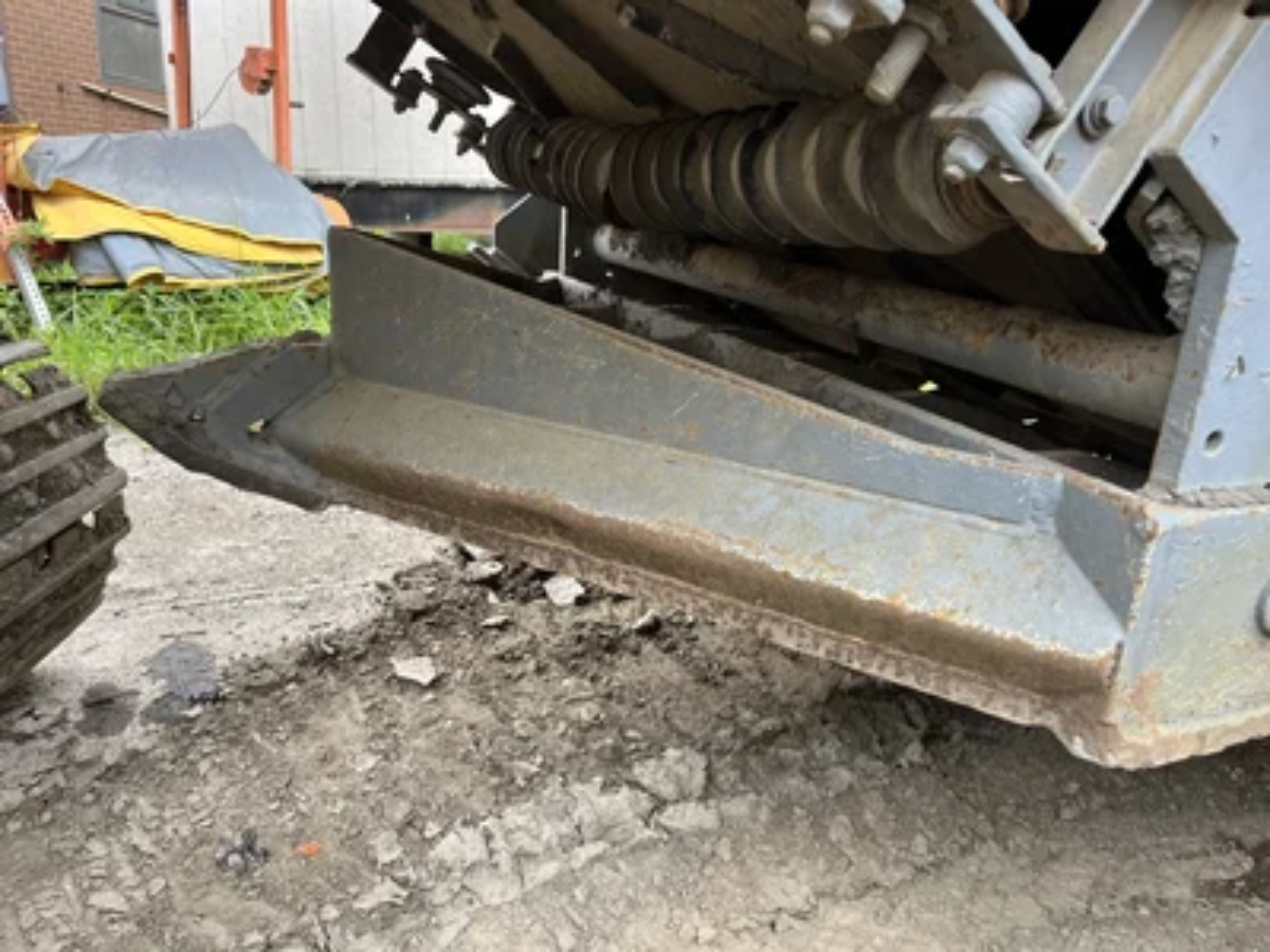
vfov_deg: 53.1
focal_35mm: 26
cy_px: 476
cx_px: 635
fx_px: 954
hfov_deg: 67.3
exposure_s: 1/154
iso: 40
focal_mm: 5.1
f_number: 1.6
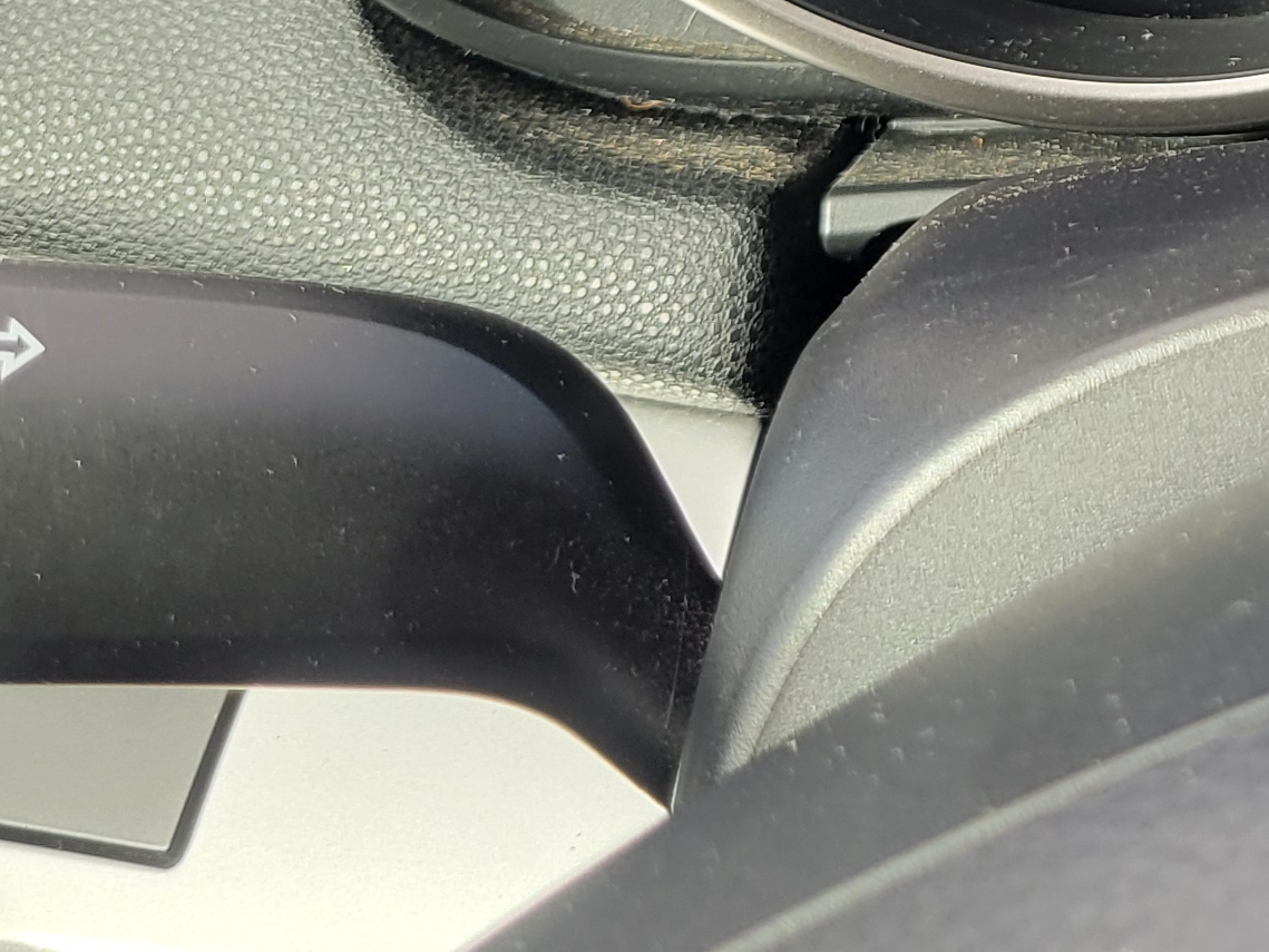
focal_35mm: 92
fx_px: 3374
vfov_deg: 15.2
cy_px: -323
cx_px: 1774
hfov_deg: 19.2
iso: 64
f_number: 1.8
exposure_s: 1/120
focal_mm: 5.4
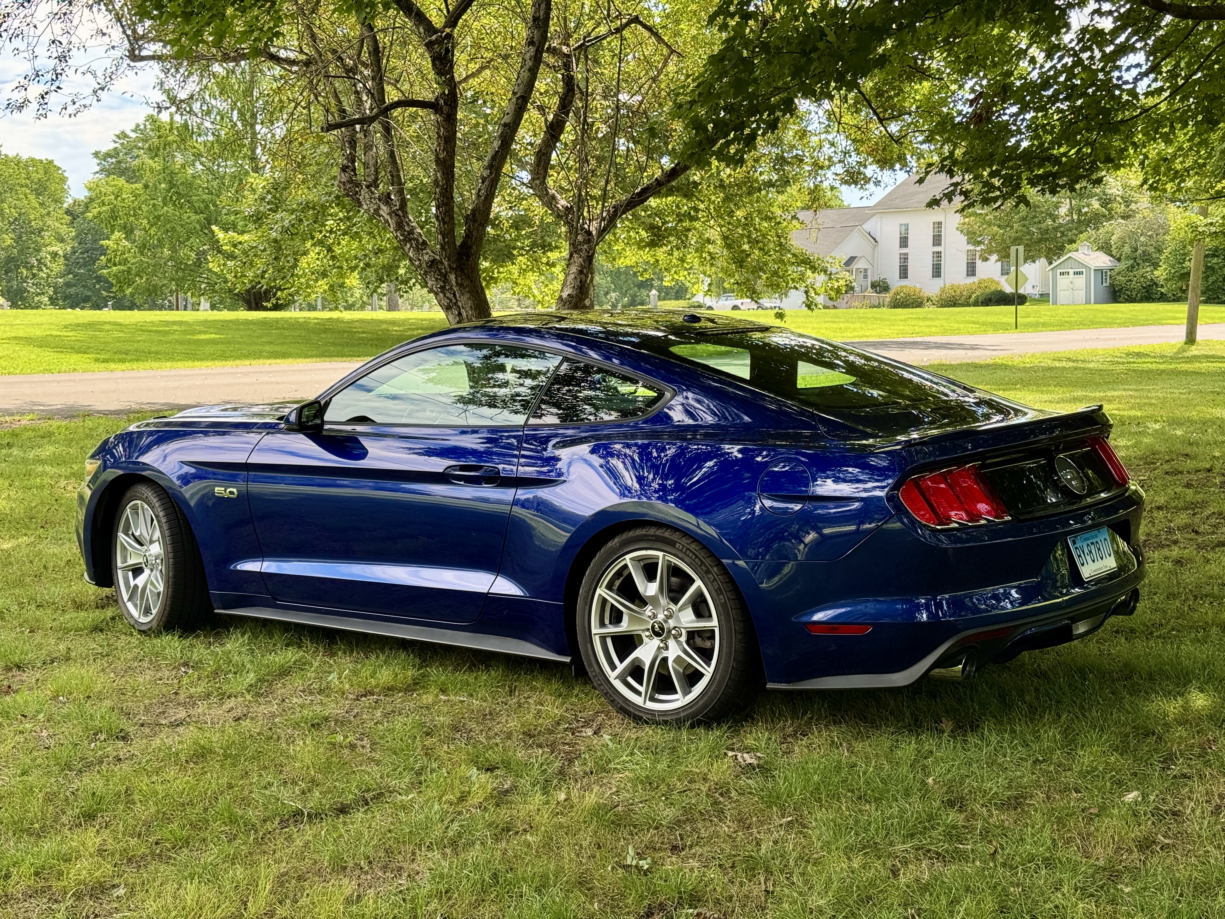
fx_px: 1699
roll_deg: +0.7
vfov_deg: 30.3
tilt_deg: -5.4
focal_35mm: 48
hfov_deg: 39.7
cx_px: 612
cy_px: 460
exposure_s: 1/477
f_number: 1.78
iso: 64
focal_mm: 6.76
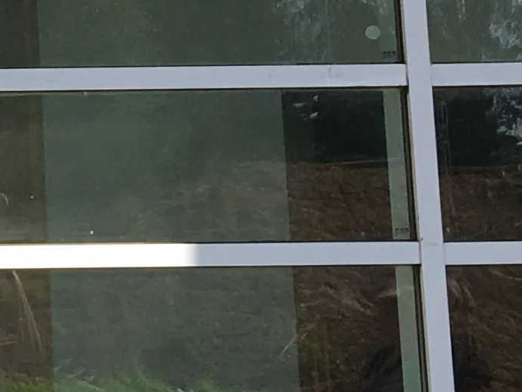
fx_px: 2564
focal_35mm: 170
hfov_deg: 10.4
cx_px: -621
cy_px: -35
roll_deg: +1.3
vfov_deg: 8.7
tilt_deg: +5.6
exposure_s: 1/1040
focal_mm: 4.15
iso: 25
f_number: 2.2
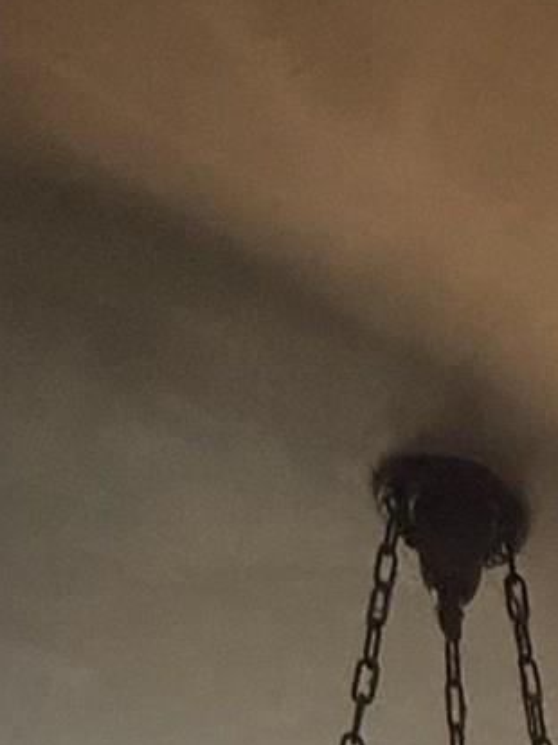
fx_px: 1678
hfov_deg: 16.5
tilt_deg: -1.6
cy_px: 1675
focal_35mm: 78
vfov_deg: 15.9
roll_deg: -0.5
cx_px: 934
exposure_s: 1/60
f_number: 2.2
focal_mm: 2.22
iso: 1000
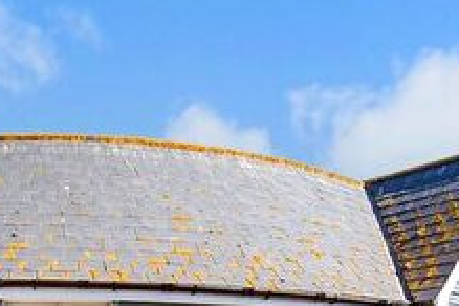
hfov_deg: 39.7
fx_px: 612
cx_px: 101
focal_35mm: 48
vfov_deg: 22.7
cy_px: 464
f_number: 8
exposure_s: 1/250
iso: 160
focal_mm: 10
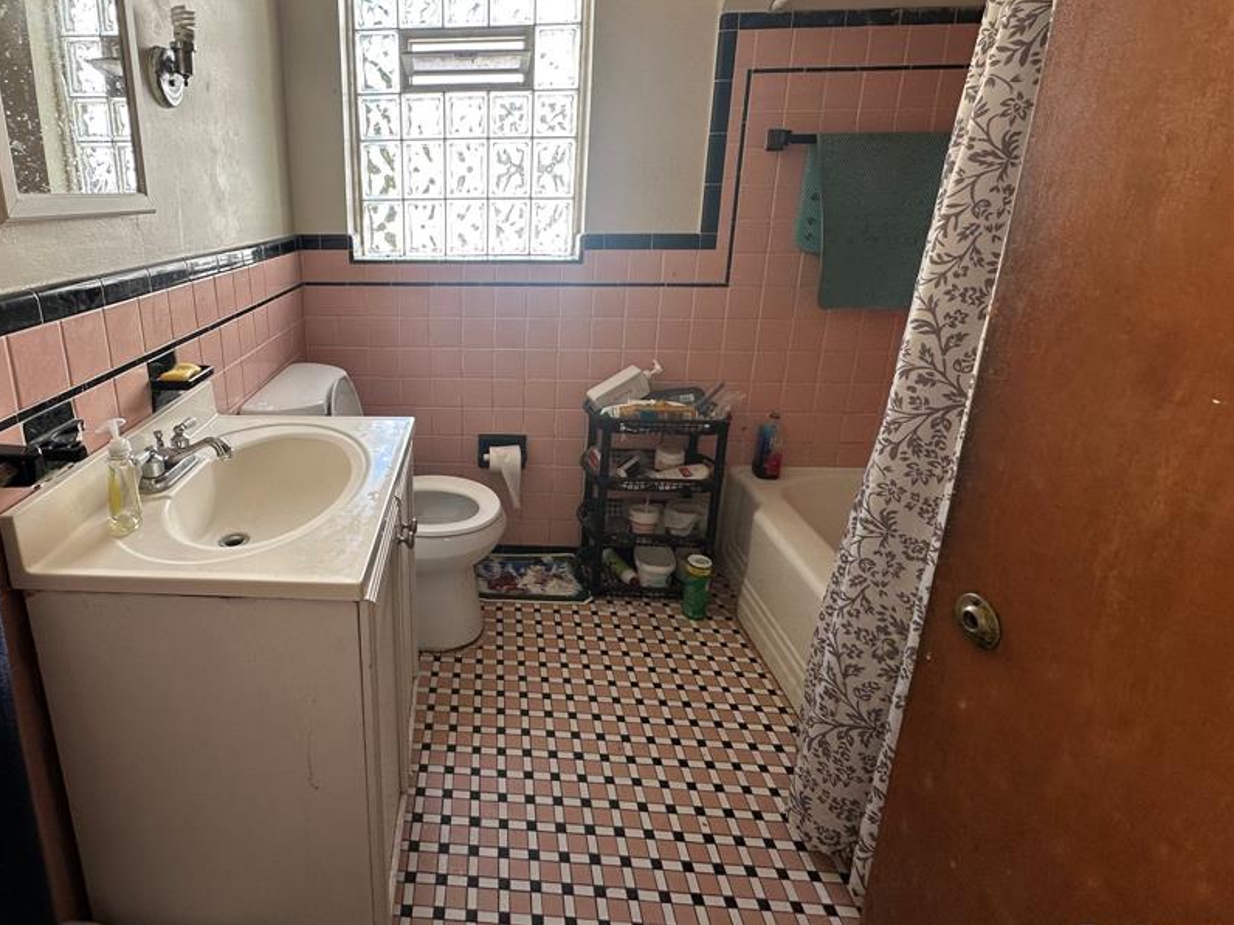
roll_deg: +0.1
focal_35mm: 18
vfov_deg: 70.8
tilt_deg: -14.9
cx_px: 442
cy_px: 367
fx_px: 642
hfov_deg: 85.5
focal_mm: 2.22
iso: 64
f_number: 2.2
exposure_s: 1/99
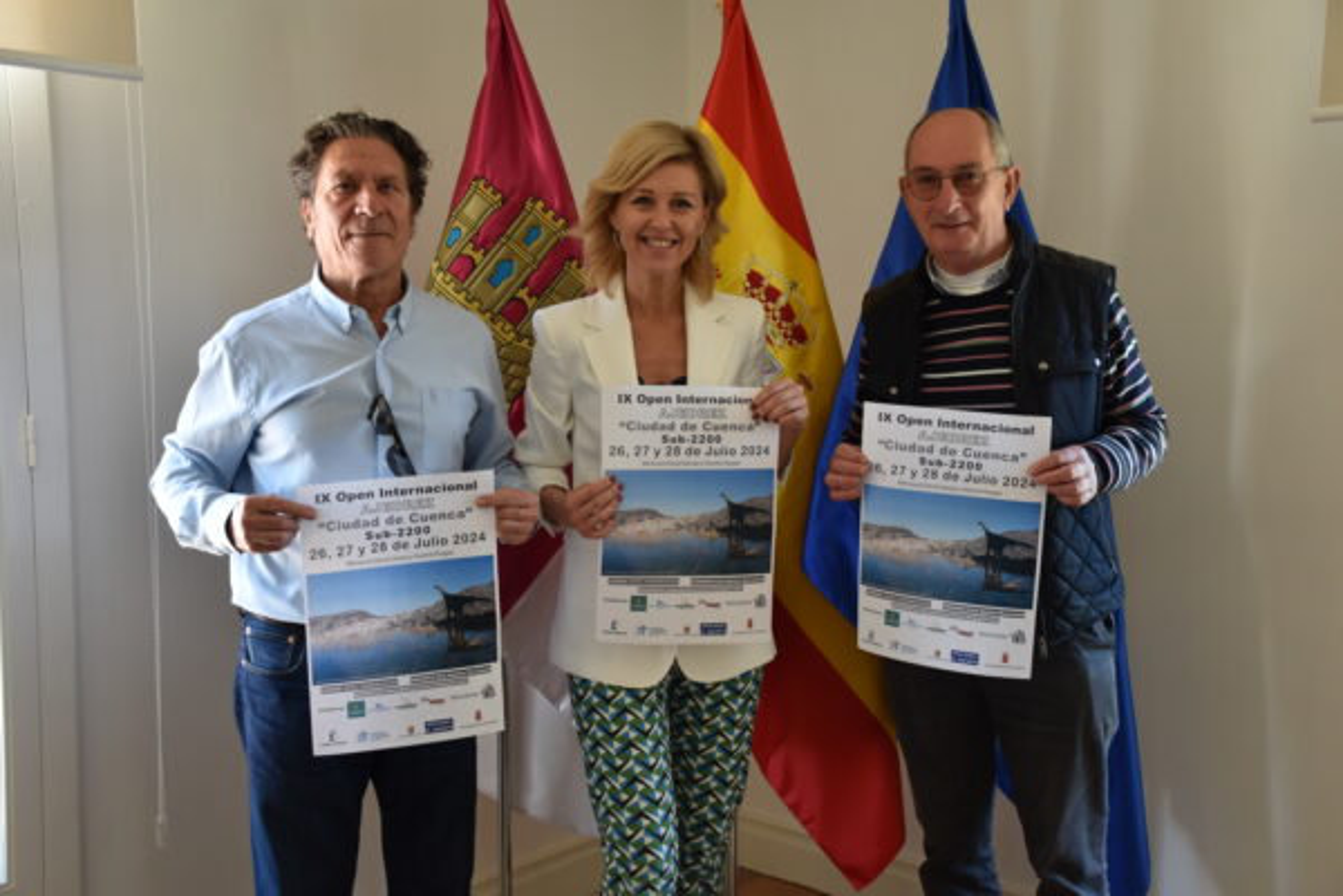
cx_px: 672
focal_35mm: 45
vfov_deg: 29.9
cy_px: 448
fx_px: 1679
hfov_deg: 43.6
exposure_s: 1/60
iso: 450
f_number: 4
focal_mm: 30
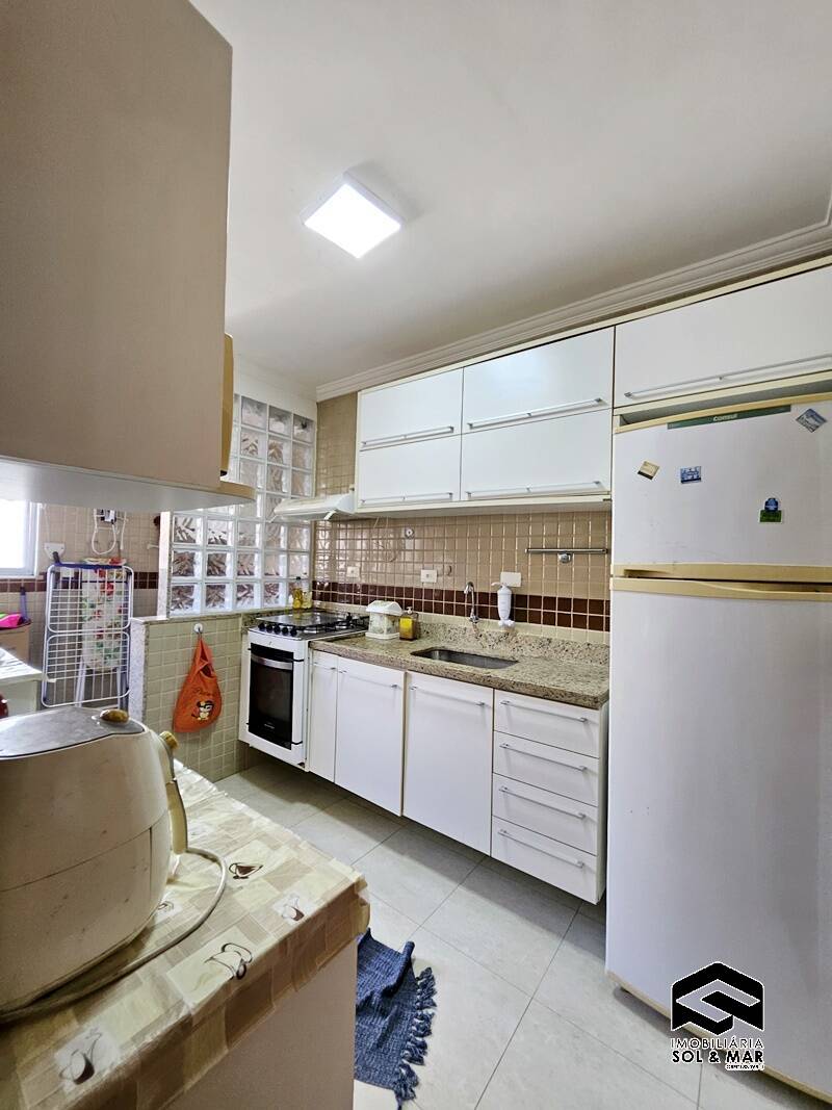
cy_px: 555
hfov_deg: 89.9
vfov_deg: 106.2
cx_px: 416
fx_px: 417
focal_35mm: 13
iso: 125
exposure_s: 1/60
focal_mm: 1.7
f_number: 2.2
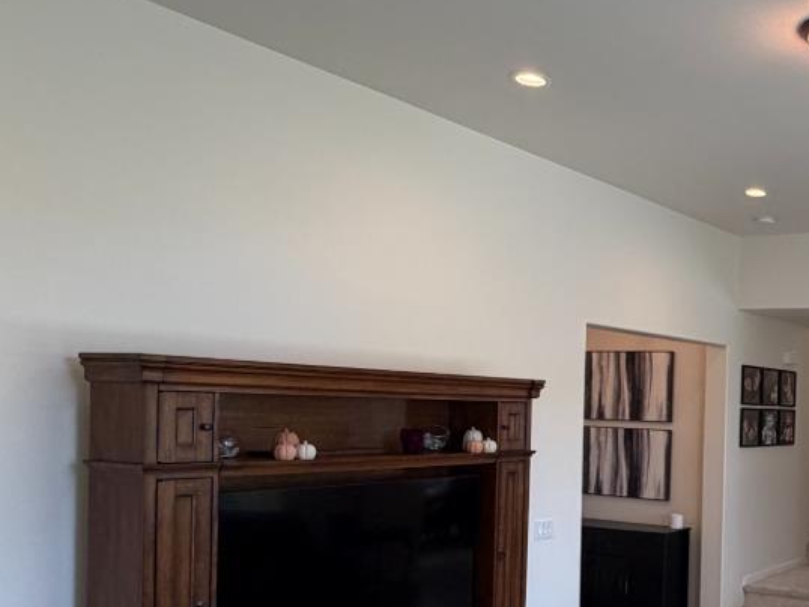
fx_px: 912
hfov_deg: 41.5
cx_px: 814
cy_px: 429
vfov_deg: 36.3
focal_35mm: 39
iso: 125
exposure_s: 1/120
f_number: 2.2
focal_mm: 2.22
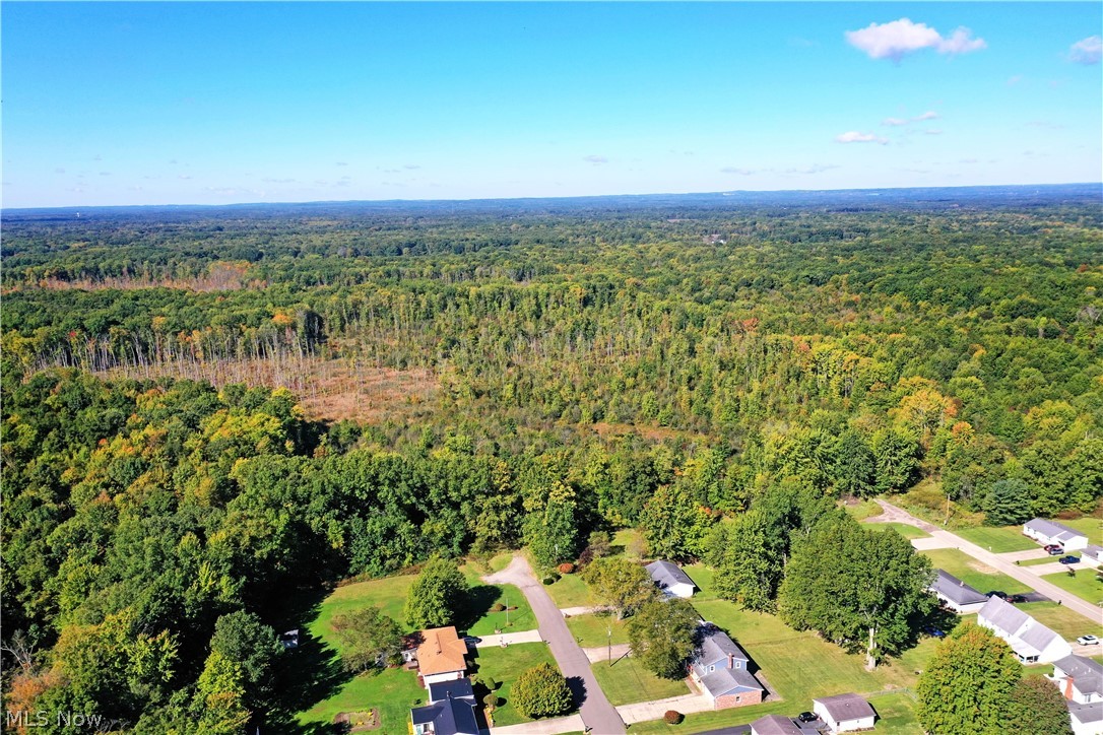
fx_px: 858
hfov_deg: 65.5
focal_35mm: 28
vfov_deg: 46.4
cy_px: 368
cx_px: 552
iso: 100
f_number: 5.6
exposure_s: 1/500
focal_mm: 10.26
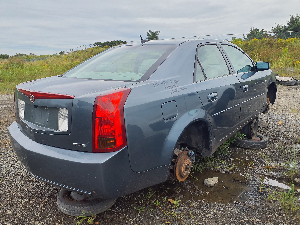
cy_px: 112
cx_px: 150
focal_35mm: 27
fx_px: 234
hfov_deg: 65.3
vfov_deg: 51.4
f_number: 1.9
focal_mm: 3.58
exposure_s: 1/1132
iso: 40
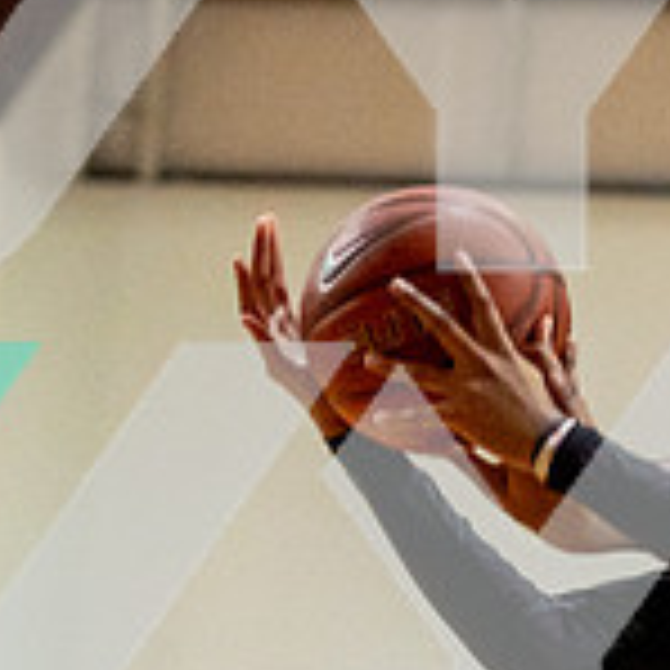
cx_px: 793
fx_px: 6657
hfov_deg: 5.7
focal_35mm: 304
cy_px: 543
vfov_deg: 5.8
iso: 2500
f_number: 2.8
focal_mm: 70
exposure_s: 1/800
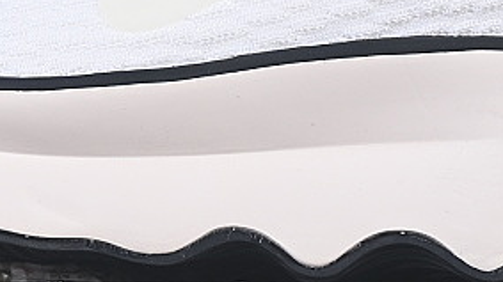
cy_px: -115
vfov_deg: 4.0
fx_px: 4000
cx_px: 275
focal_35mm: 300
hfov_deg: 7.2
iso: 160
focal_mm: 50
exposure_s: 1/80
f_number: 8
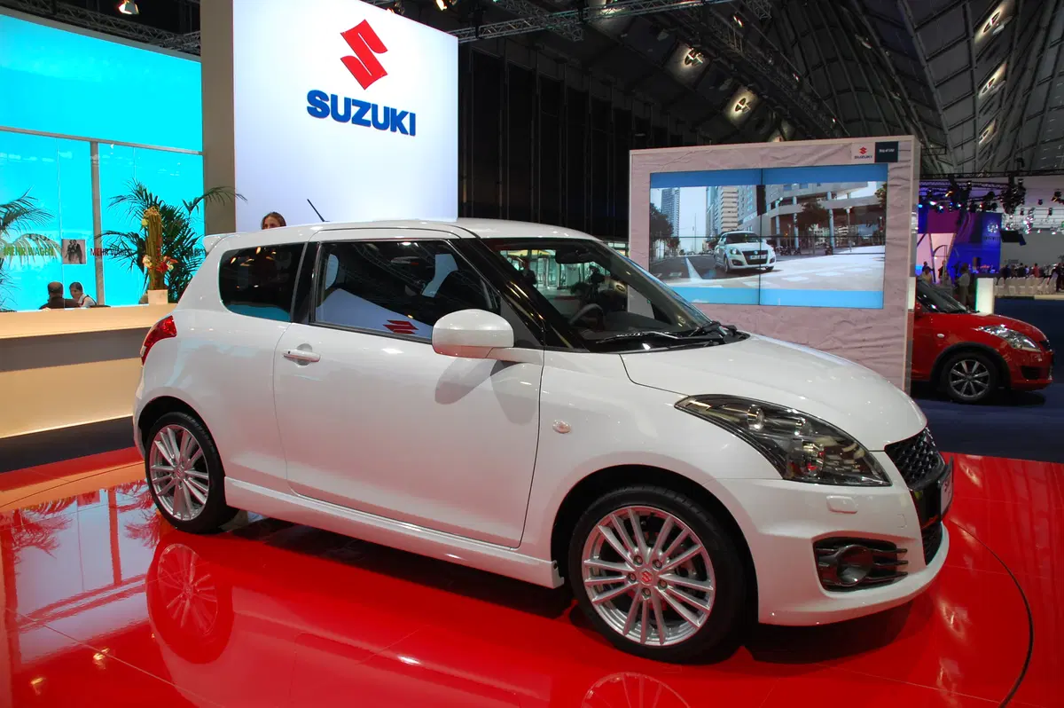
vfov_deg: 47.9
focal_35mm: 27
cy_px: 354
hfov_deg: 67.4
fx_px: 797
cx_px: 532
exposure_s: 1/125
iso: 400
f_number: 5.6
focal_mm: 18
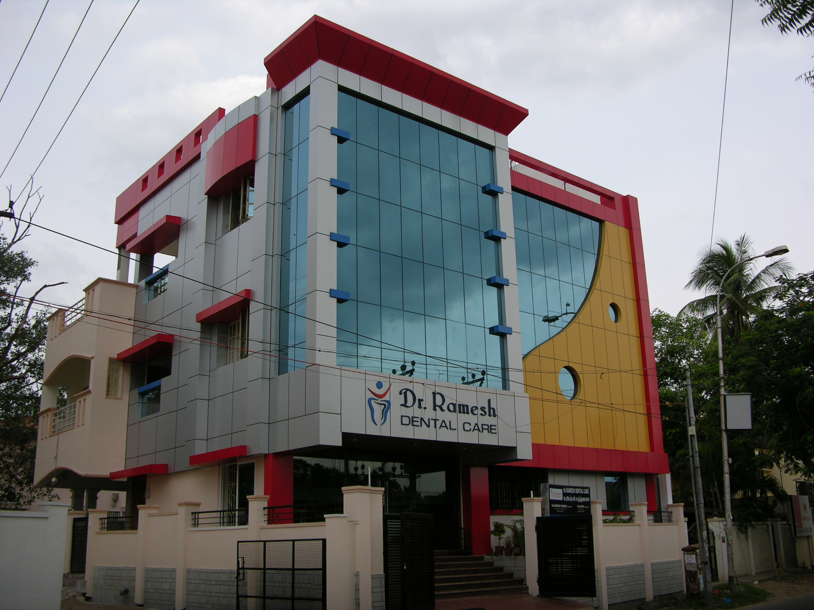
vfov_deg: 40.7
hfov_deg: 52.6
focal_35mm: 35
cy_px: 305
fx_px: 823
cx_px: 407
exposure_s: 1/836
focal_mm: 8.9
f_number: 2.8
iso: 50
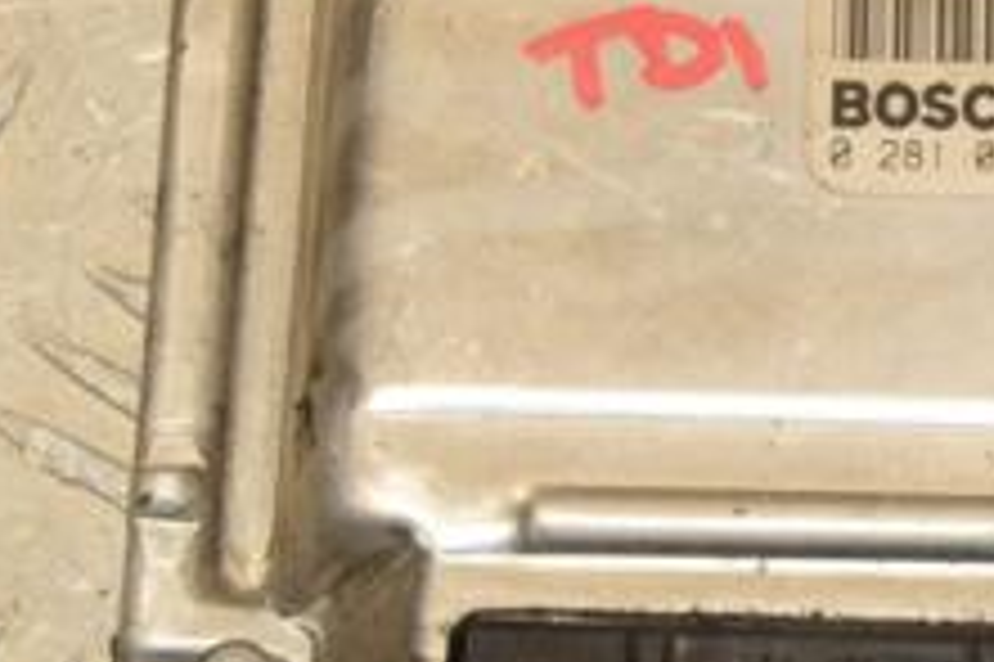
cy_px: 194
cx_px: 1219
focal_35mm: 236
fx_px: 6511
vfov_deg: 5.8
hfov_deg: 8.6
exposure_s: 1/200
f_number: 10
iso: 800
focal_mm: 58
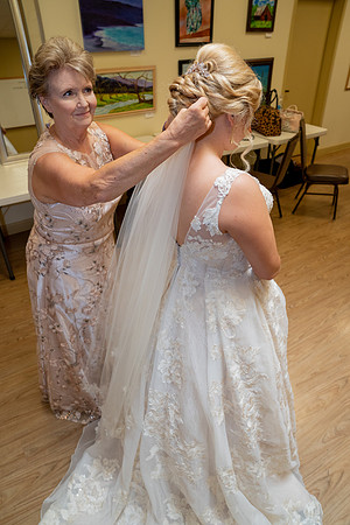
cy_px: 262
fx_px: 350
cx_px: 175
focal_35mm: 24
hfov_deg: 53.1
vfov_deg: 73.7
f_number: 5
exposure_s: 1/200
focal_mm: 24
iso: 2000
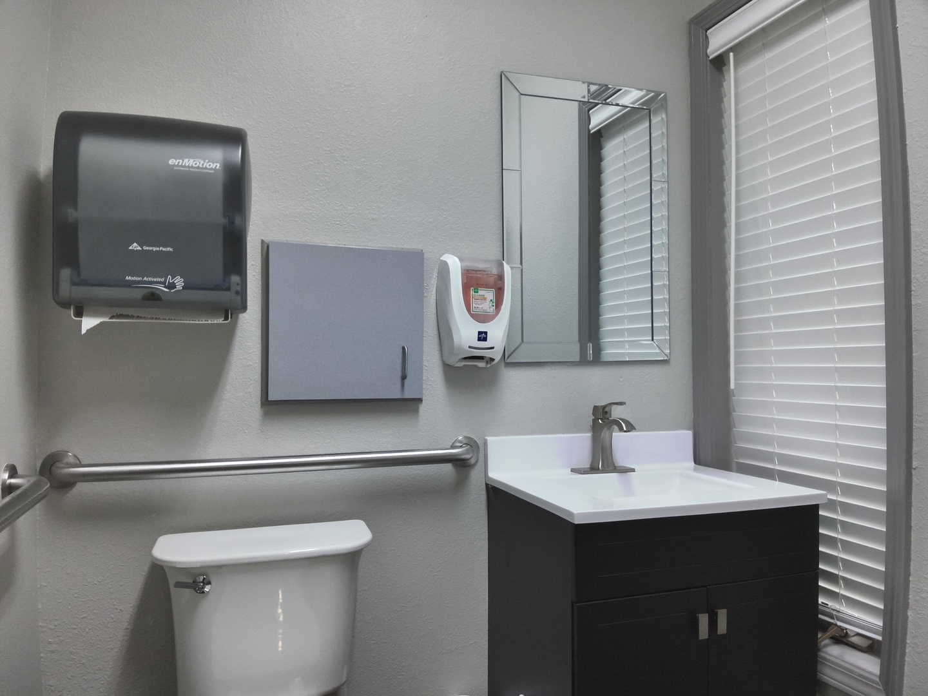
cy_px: 348
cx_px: 464
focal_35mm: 24
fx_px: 643
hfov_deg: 71.6
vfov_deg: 56.8
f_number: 2.8
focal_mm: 4.4
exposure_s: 1/50
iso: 550
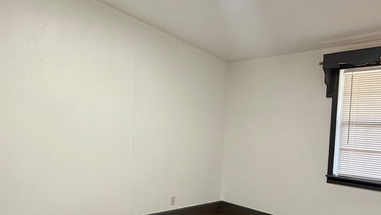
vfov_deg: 36.4
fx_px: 323
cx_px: 165
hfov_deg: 60.8
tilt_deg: -2.3
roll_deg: -1.5
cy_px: 136
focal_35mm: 32
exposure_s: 1/60
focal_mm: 2.22
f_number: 2.2
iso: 320
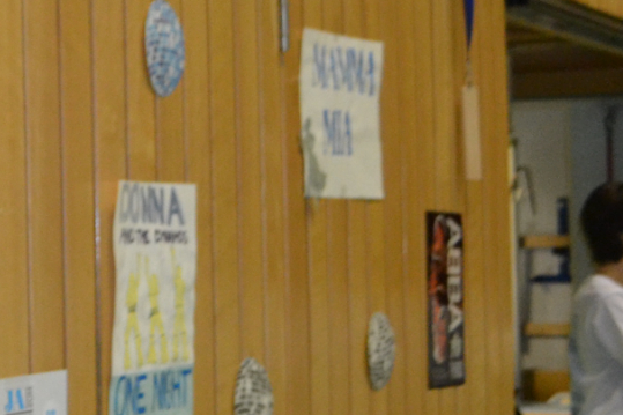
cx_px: -550
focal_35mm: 114
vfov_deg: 12.0
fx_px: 1972
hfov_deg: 15.2
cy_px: 209
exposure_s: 1/60
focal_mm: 20
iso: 1250
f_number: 3.8
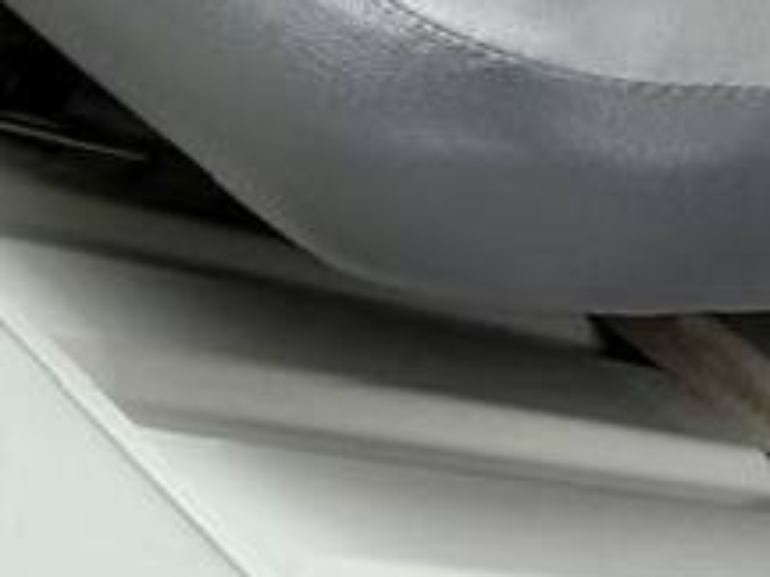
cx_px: 2053
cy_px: -345
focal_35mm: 83
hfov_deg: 13.2
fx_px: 1846
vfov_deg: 16.0
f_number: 2.2
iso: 64
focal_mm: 2.22
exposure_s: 1/121
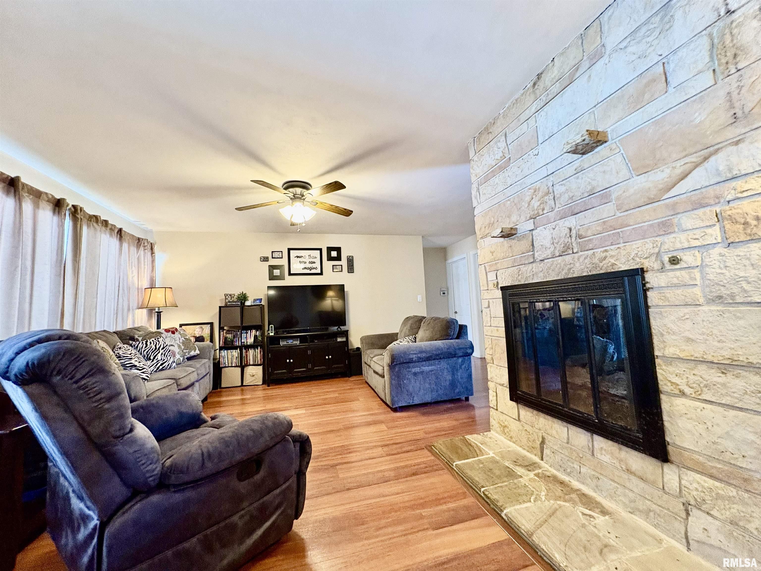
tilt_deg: +2.7
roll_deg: +4.4
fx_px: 308
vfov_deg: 85.7
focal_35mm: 14
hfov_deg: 102.1
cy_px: 286
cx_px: 380
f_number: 2.2
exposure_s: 1/60
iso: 400
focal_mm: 2.22
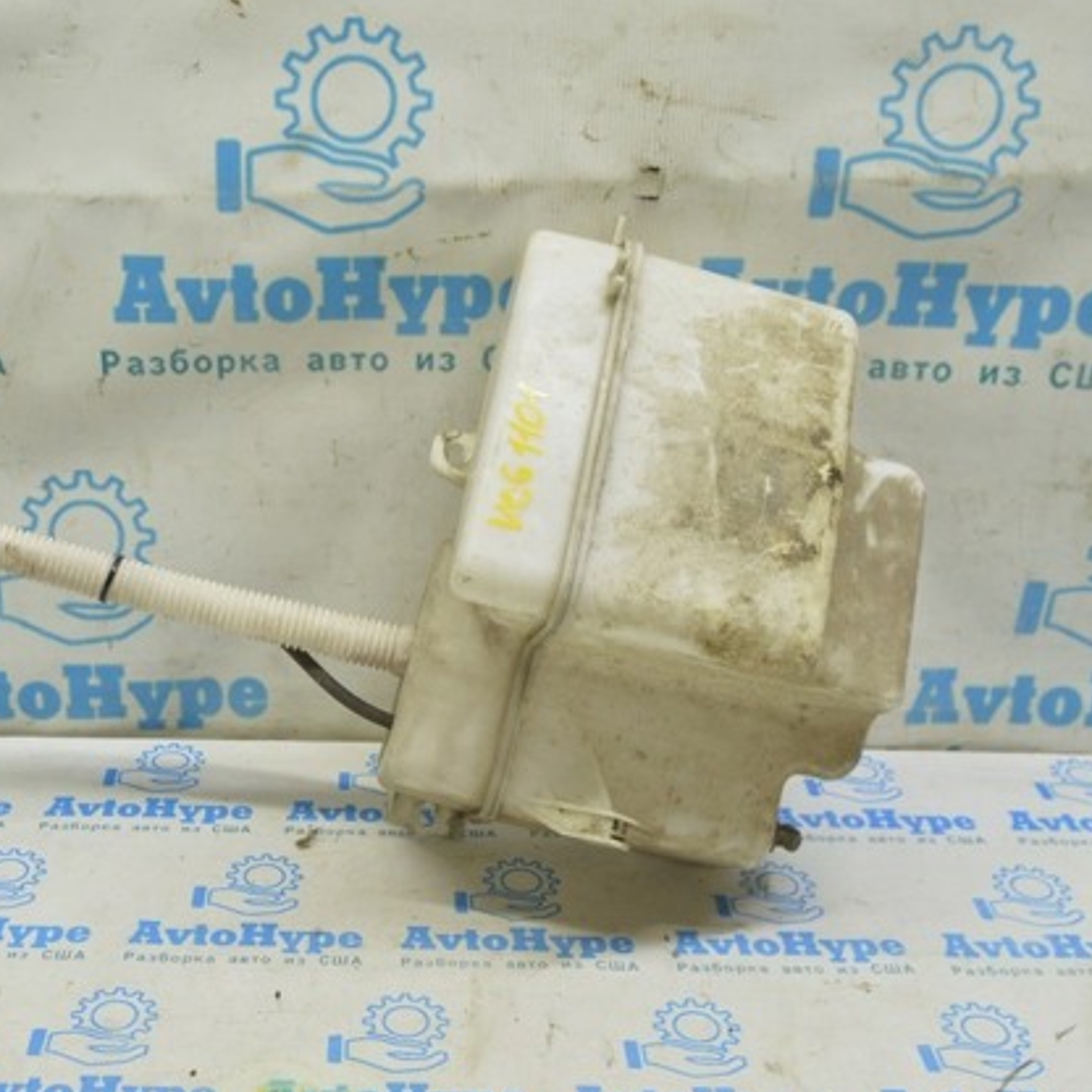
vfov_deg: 36.1
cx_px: 341
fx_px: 1677
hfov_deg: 35.6
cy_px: 553
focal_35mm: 47
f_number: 5.6
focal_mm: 24
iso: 400
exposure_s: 1/20
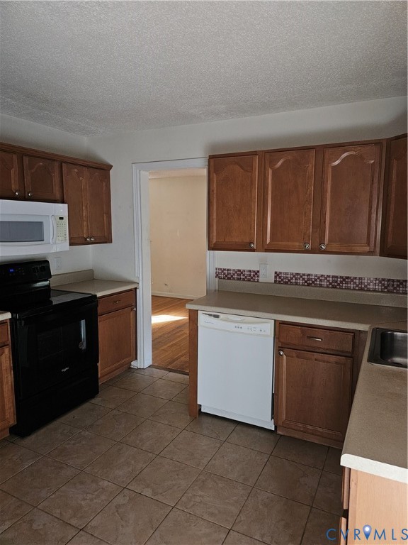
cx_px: 204
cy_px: 272
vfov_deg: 73.9
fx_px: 361
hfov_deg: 58.9
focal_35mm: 23
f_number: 1.7
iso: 100
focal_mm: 6.3
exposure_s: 1/30
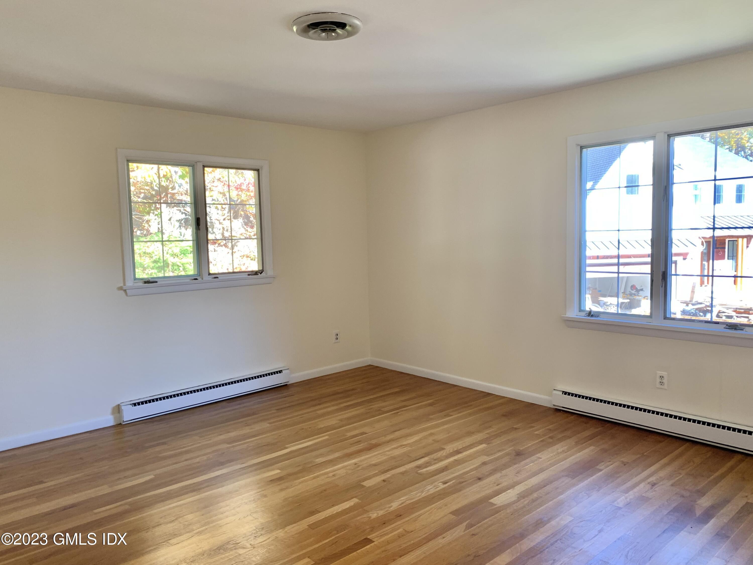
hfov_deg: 67.3
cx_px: 376
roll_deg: +1.6
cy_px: 282
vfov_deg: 53.1
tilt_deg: -6.3
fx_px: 566
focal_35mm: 26
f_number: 1.8
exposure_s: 1/60
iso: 80
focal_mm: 4.25
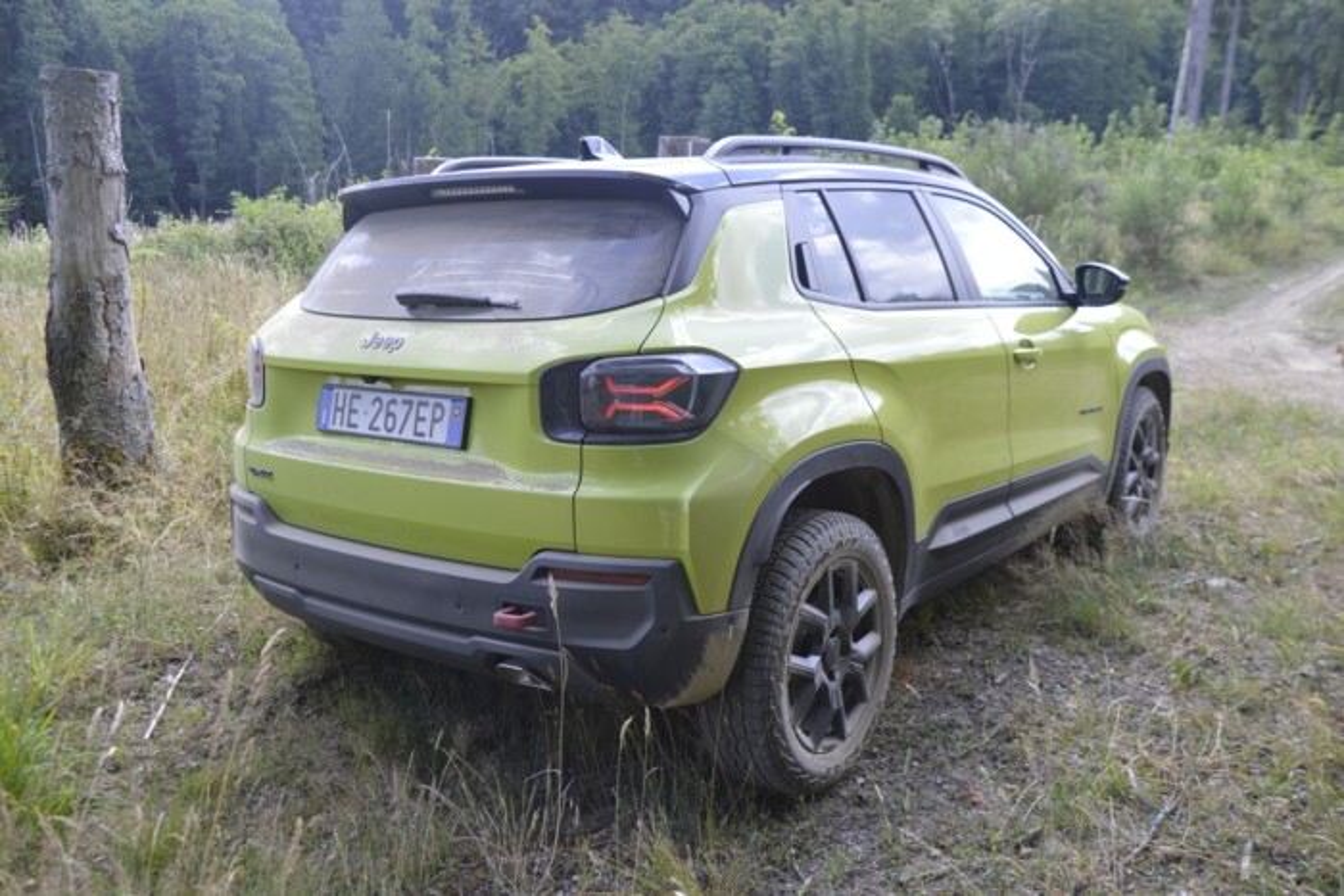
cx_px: 672
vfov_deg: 40.0
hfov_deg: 57.2
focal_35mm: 33
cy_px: 448
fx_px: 1232
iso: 140
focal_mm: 22
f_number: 5.6
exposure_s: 1/125
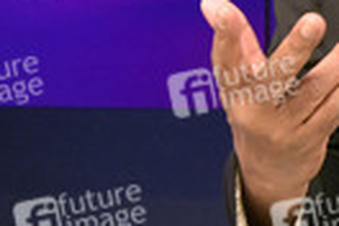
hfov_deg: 14.6
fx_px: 1224
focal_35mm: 130
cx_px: 525
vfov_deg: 10.2
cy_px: -105
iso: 2000
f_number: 5.6
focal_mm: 38
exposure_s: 1/200
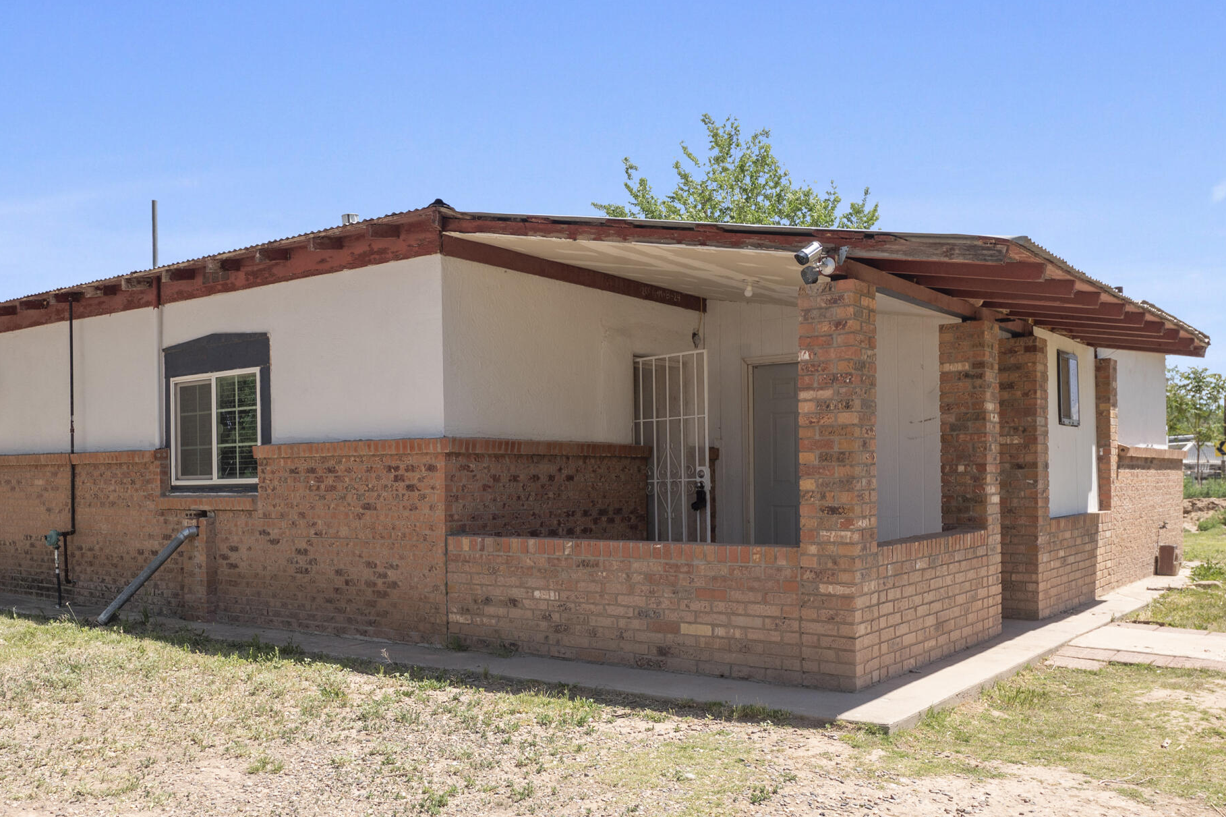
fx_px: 1123
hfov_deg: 57.0
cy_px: 469
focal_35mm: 33
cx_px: 522
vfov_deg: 39.9
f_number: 8
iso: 250
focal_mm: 24
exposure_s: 1/800
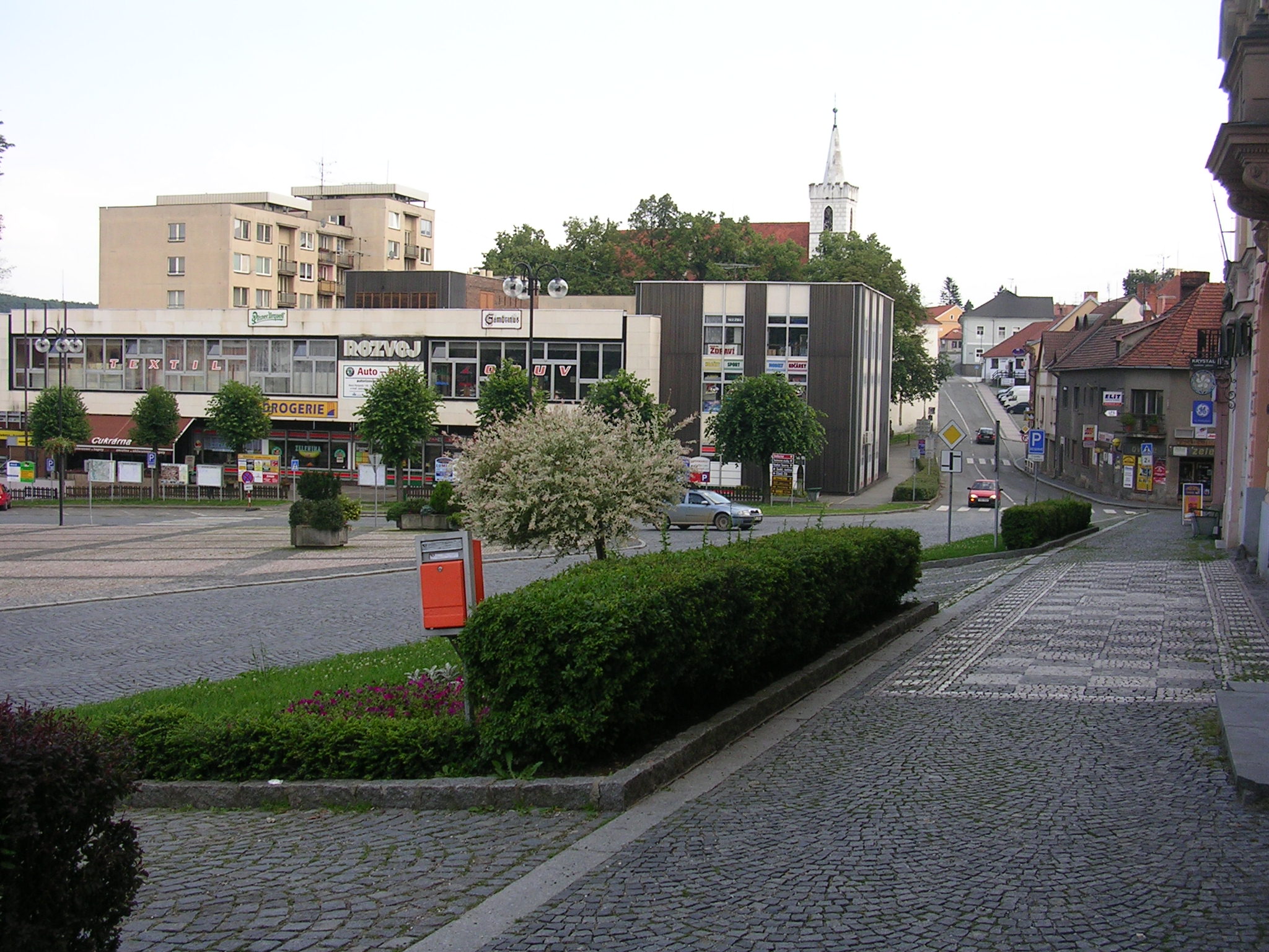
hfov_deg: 49.0
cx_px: 634
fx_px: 1393
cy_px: 476
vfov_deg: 37.7
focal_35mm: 38
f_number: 2.8
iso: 50
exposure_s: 1/335
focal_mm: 5.8
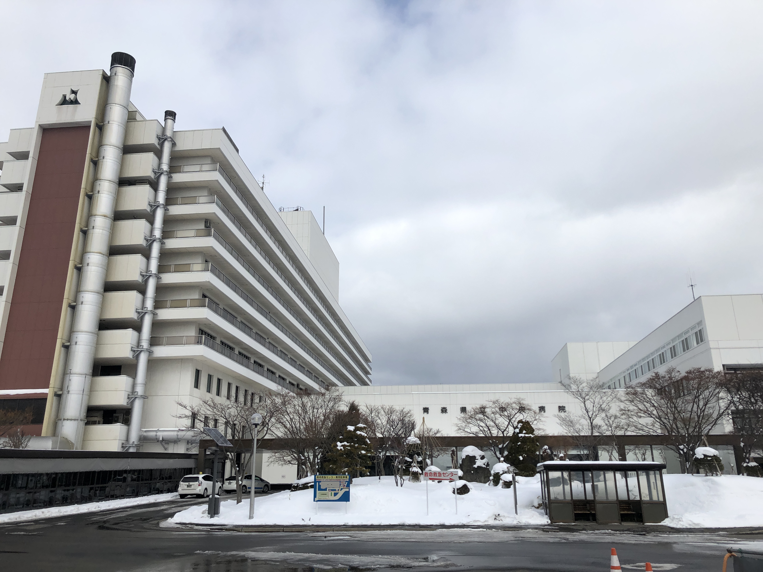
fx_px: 617
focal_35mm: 28
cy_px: 286
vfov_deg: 49.7
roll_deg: +0.2
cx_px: 382
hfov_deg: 63.4
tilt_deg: +17.2
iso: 20
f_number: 1.8
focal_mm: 3.99
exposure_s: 1/3247
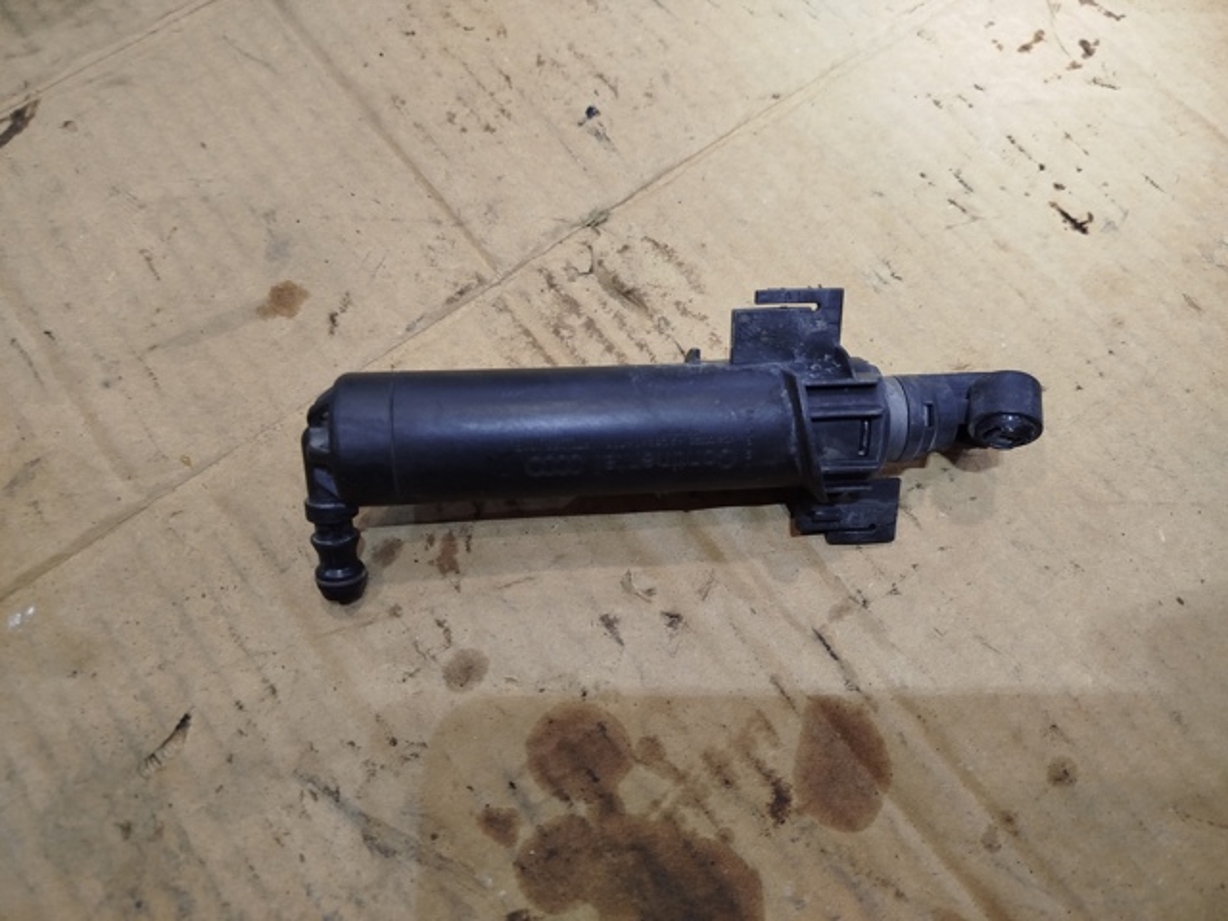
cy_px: 460
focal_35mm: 24
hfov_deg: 71.6
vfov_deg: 56.8
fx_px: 851
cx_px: 614
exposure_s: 1/33
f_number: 1.7
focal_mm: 5.31
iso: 250
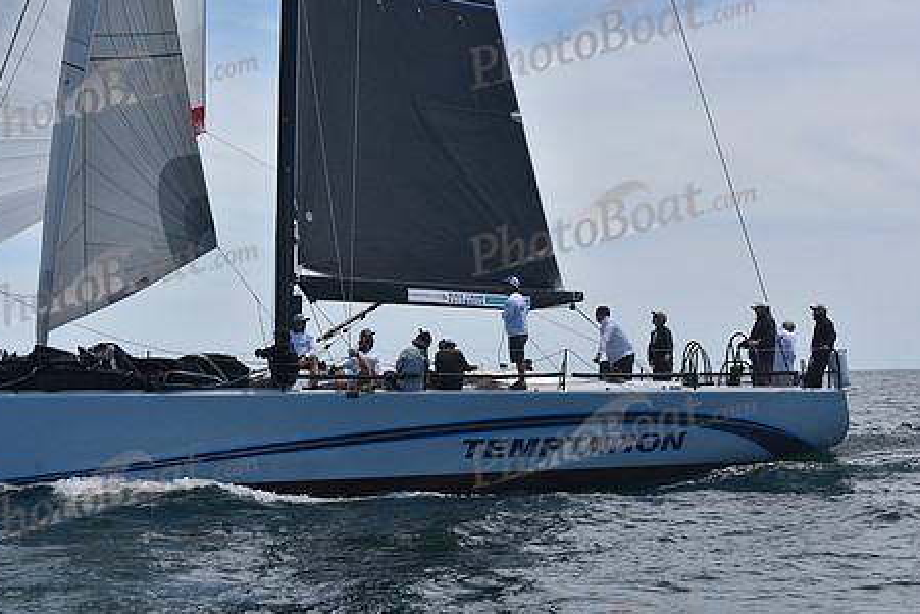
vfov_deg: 15.2
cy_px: 358
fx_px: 2301
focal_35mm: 90
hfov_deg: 22.6
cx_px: 365
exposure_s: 1/800
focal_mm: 70
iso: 250
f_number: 10
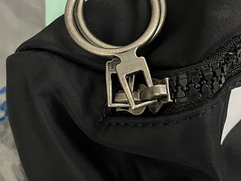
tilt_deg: -75.0
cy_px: 86
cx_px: 139
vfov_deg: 29.1
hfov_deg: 38.1
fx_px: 348
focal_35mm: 50
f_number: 1.6
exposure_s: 1/27
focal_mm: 4.2
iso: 640
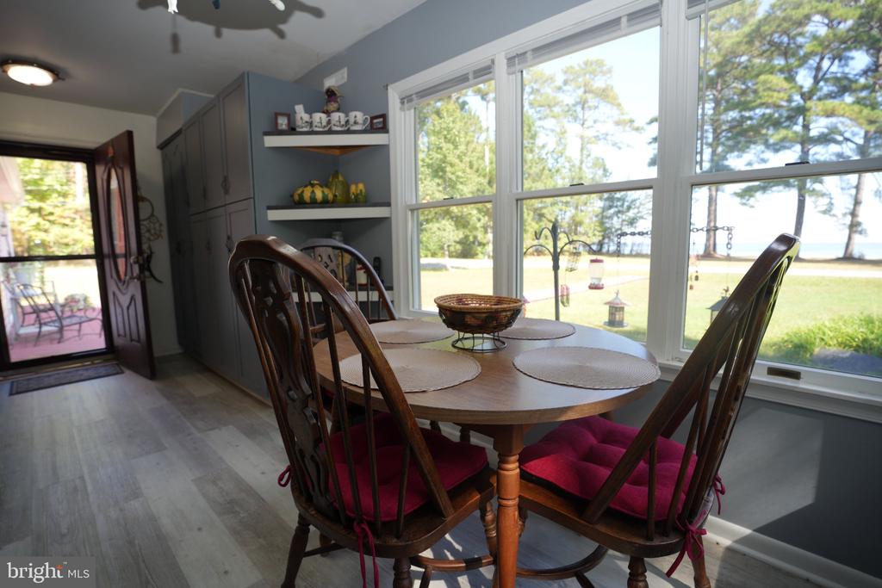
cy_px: 294
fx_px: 392
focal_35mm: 16
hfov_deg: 96.7
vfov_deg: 73.8
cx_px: 441
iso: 125
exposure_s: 1/60
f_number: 4
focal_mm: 16
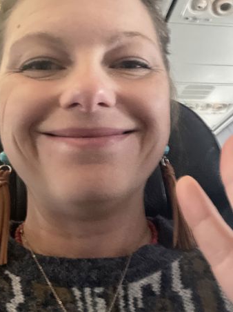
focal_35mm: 39
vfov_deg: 47.8
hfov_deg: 36.7
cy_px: 136
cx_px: 109
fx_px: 351
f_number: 2.2
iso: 800
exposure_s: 1/28
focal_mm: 2.71
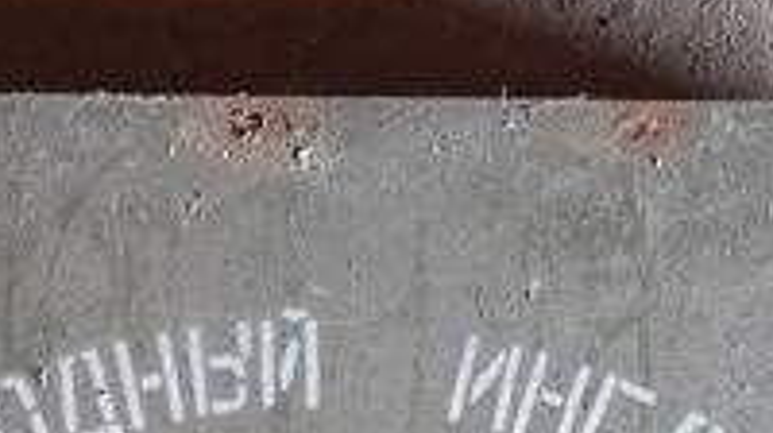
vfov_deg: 13.0
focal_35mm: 85
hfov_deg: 24.8
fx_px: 1740
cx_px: 209
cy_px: 754
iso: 250
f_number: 1.7
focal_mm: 3.93
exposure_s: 1/50
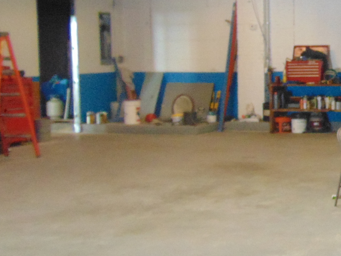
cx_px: 413
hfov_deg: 24.2
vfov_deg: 20.1
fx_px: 719
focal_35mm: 73
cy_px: 95
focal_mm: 4.5
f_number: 3
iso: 400
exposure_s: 1/25
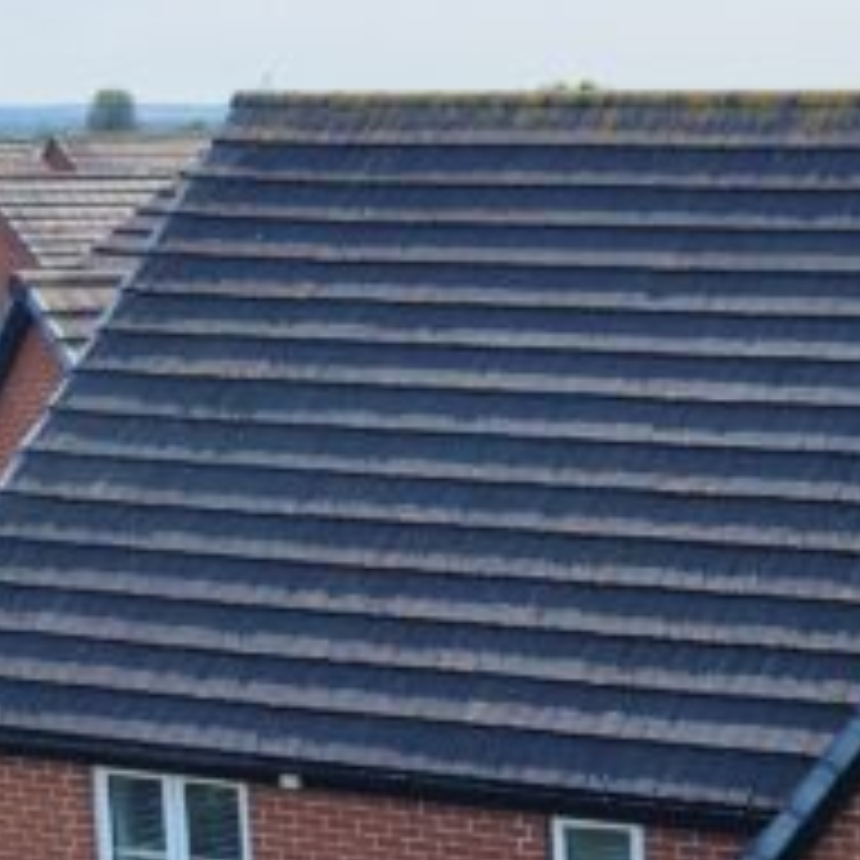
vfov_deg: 15.2
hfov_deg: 14.6
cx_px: 1121
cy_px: 738
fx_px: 3204
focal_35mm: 114
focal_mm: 8.67
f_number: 1.8
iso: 350
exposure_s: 1/8000
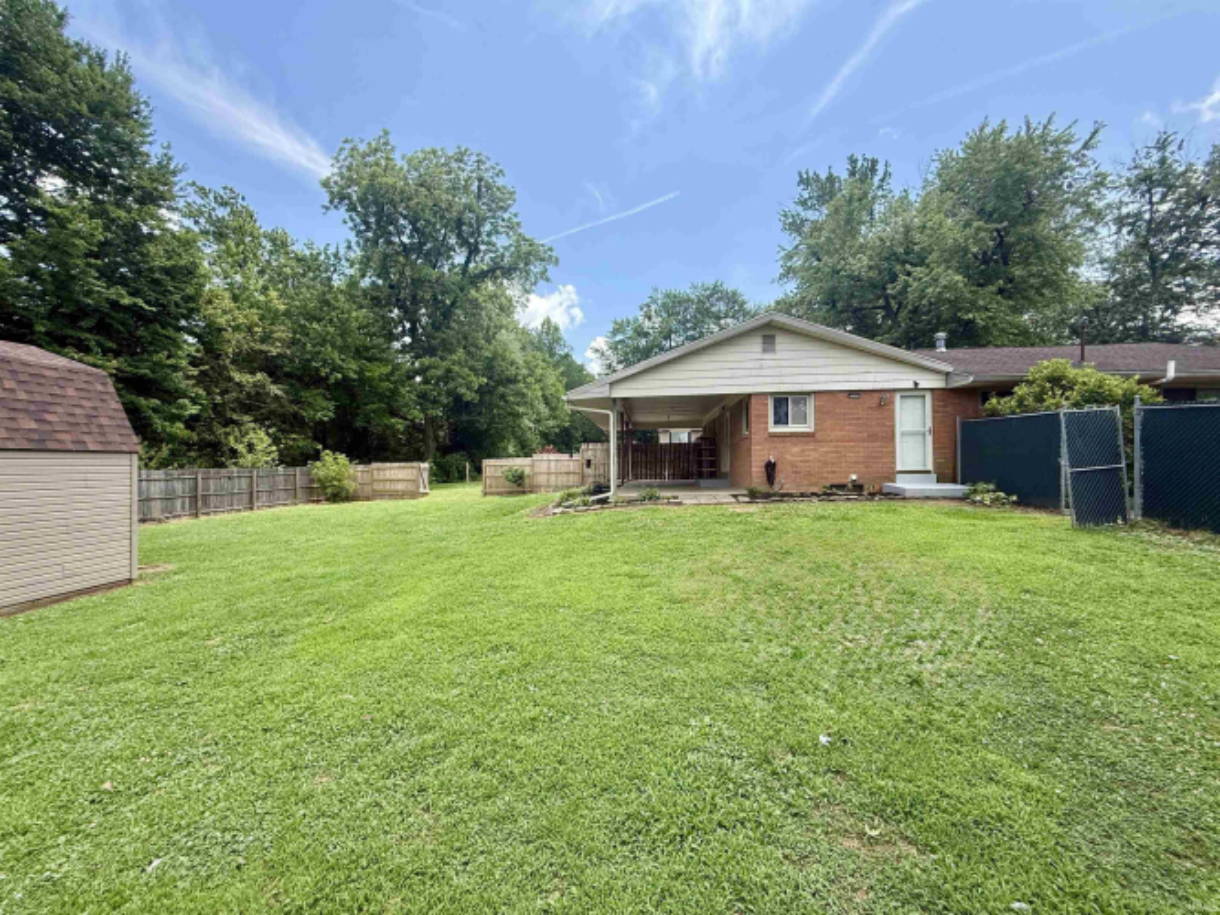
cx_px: 610
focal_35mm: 14
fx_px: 493
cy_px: 458
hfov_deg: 102.1
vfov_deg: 85.7
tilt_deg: +1.0
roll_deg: +0.1
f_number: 2.2
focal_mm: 2.22
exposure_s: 1/672
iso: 64
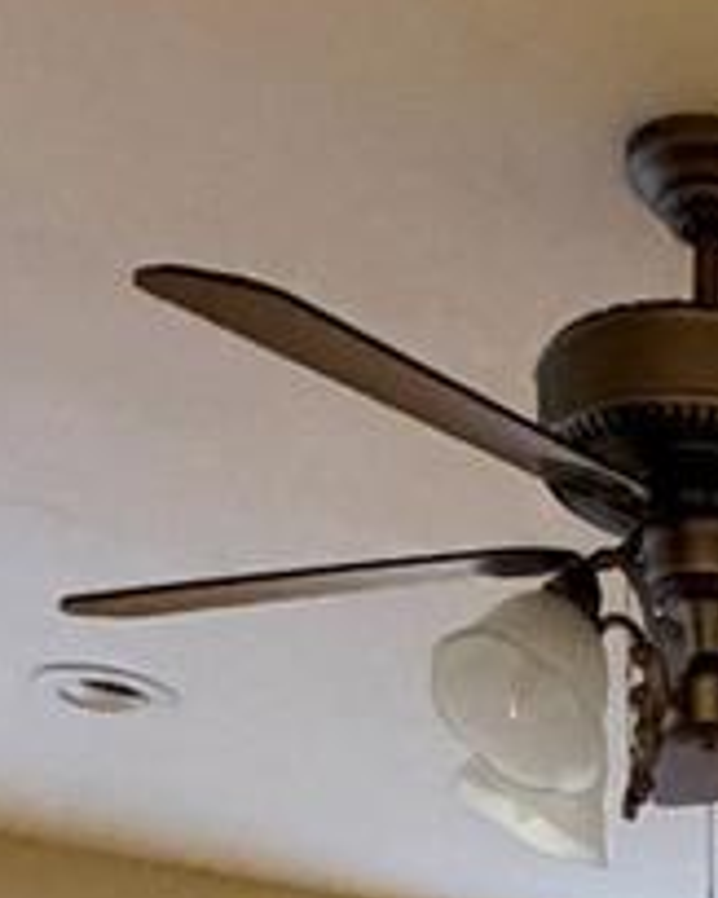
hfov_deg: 14.1
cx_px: 1031
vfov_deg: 12.8
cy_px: 2337
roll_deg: -2.0
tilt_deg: -13.1
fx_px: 2738
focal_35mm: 103
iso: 400
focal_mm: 2.22
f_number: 2.2
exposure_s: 1/60
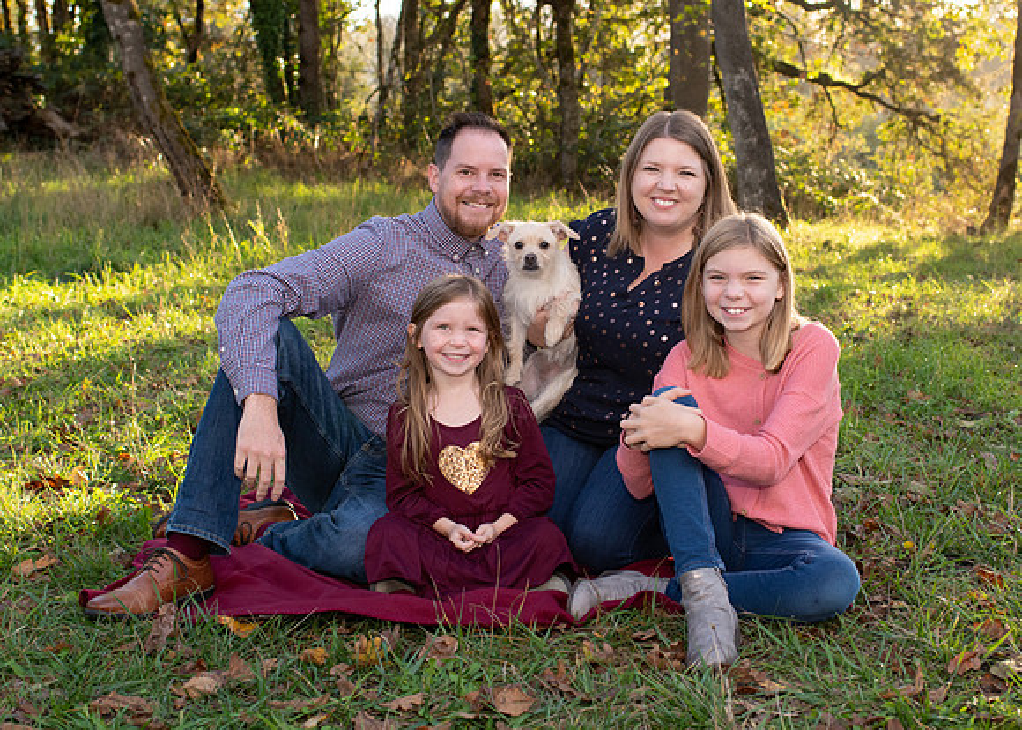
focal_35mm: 53
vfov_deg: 26.7
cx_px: 527
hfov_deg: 36.9
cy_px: 297
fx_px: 1534
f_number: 4
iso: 320
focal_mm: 35
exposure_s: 1/320
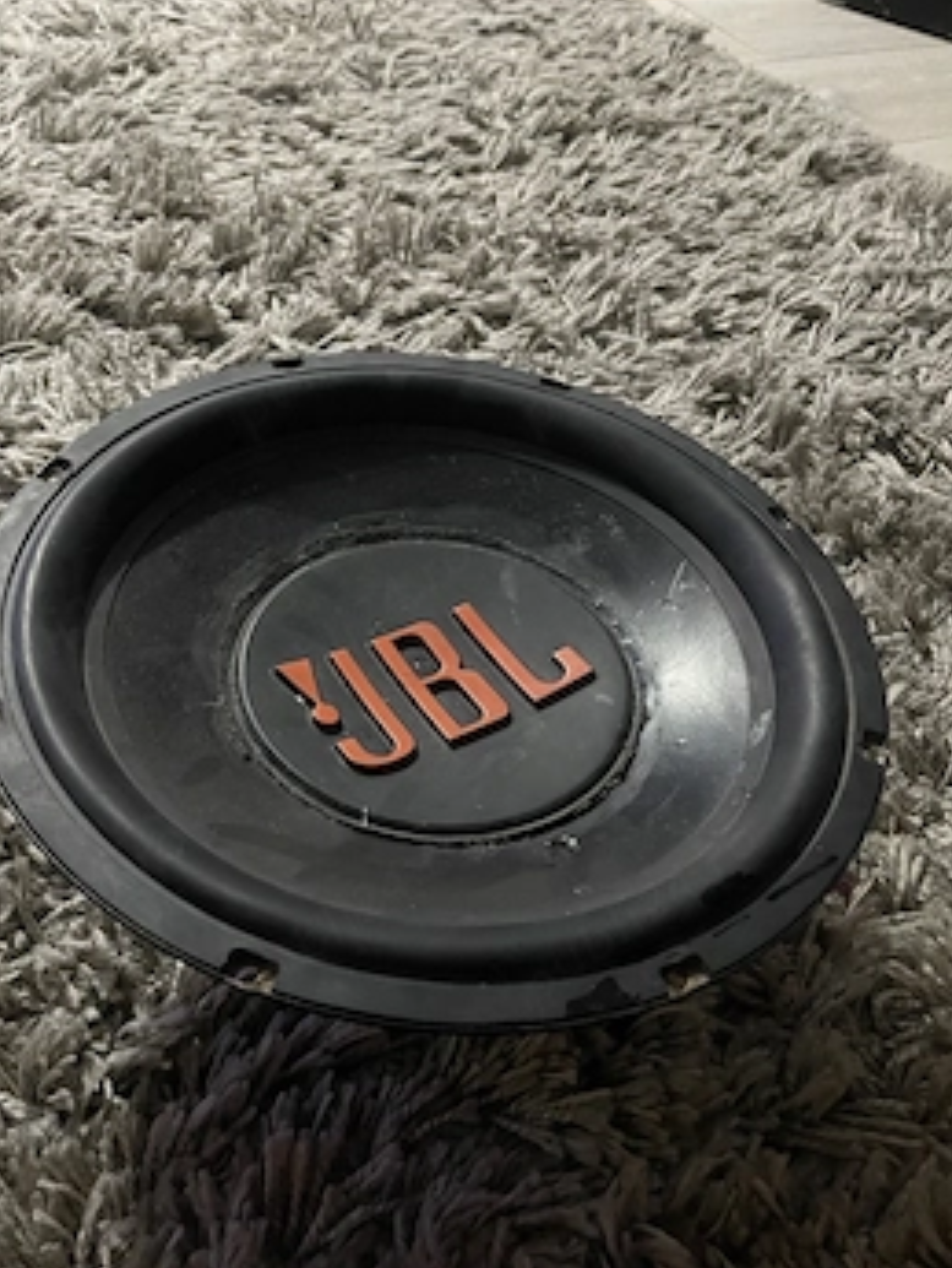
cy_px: 673
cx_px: 426
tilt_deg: -48.6
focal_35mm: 29
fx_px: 1063
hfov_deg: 48.2
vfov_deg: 61.6
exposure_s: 1/25
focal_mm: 5.1
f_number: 1.6
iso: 800
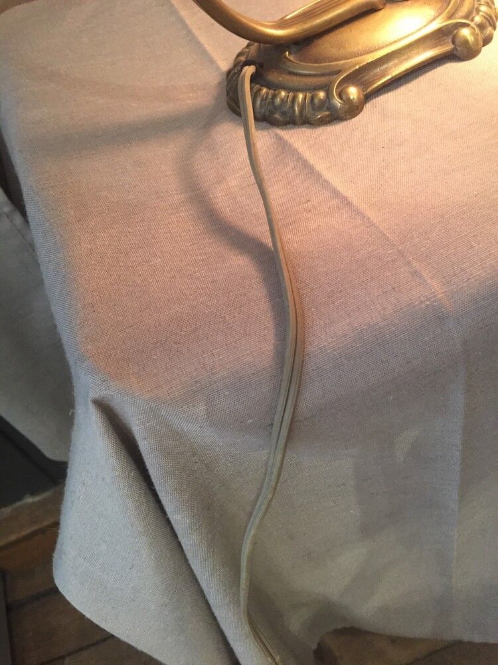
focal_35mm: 29
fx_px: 556
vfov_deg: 61.7
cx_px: 249
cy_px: 332
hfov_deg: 48.2
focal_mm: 4.15
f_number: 2.2
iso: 250
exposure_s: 1/25
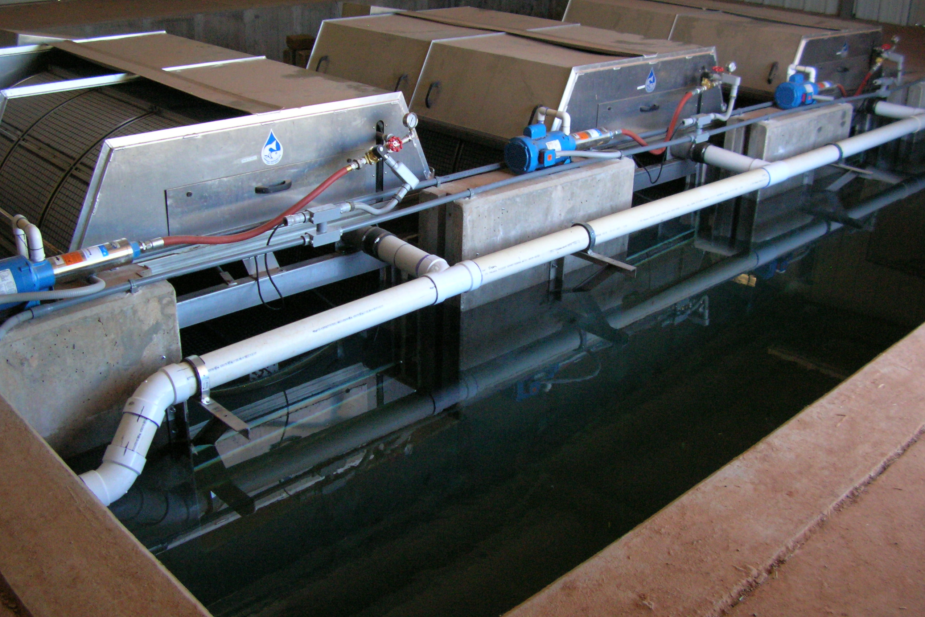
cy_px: 293
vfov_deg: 35.9
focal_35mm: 37
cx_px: 462
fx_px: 951
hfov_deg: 51.9
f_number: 2.8
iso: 200
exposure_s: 1/91.2
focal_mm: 5.8
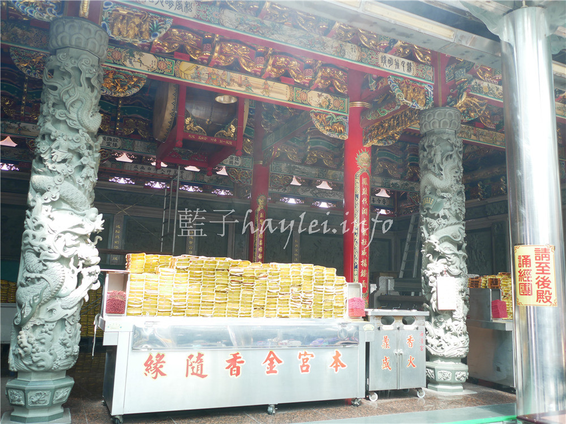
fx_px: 491
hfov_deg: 60.0
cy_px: 212
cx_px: 283
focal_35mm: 30
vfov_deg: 46.8
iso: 200
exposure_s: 1/125
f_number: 2
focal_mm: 15
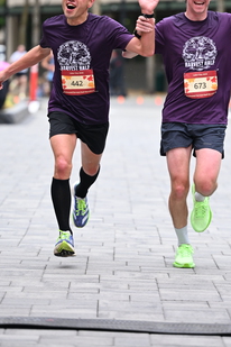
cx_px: 138
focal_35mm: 240
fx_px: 2310
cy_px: 104
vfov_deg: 8.6
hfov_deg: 5.7
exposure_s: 1/1250
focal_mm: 135
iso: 1250
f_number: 2.8
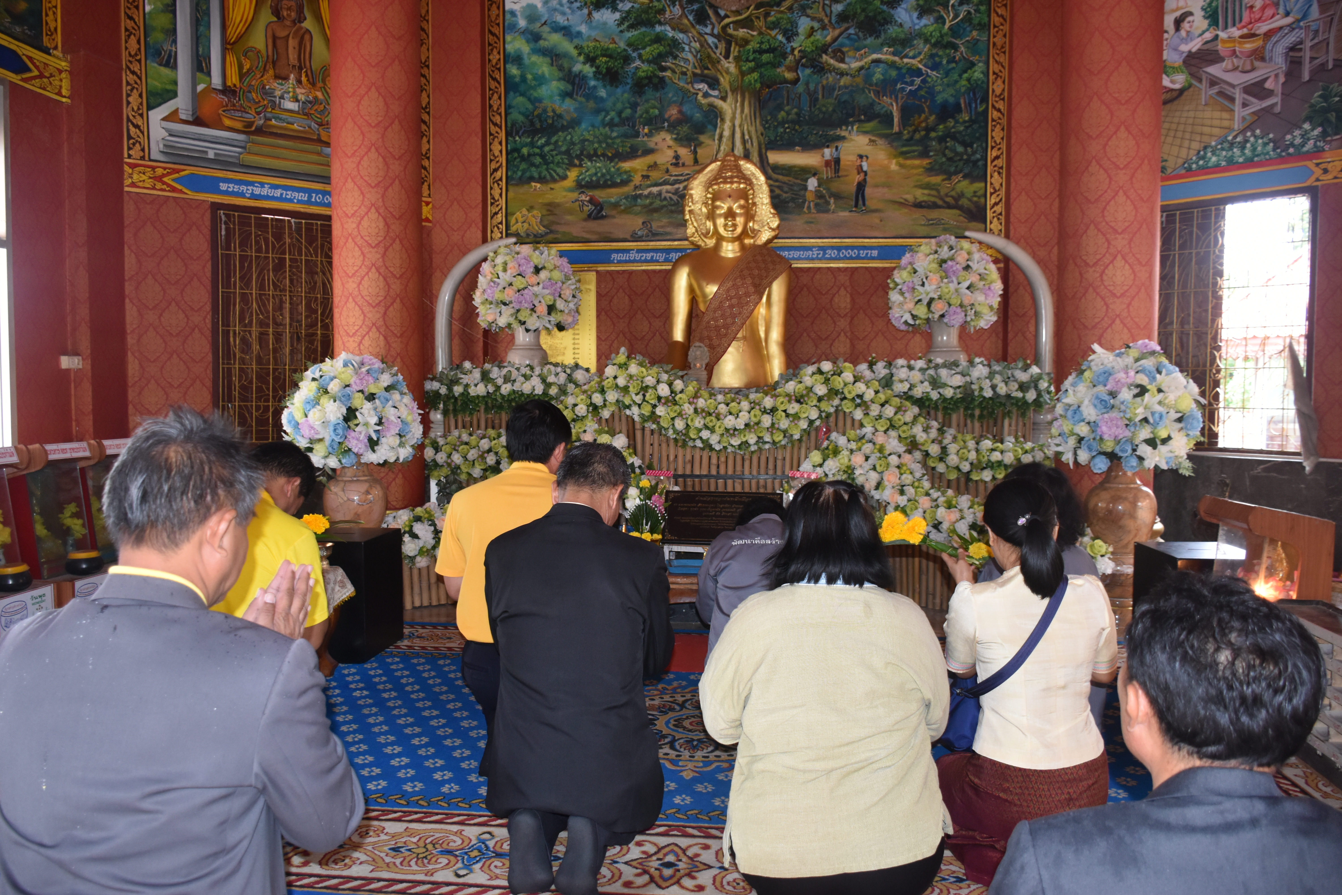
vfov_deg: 47.9
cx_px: 671
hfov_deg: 67.4
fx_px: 1006
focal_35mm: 27
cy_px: 448
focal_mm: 18
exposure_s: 1/60
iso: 1000
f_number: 3.5
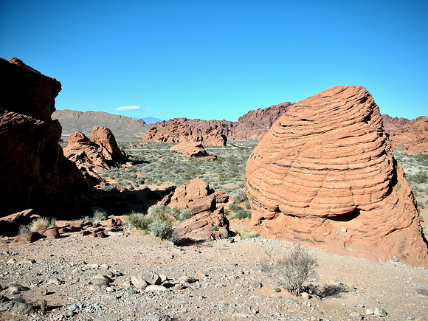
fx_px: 433
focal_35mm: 35
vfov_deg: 40.7
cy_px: 160
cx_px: 214
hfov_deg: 52.6
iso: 50
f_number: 8.5
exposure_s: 1/109
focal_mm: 5.8
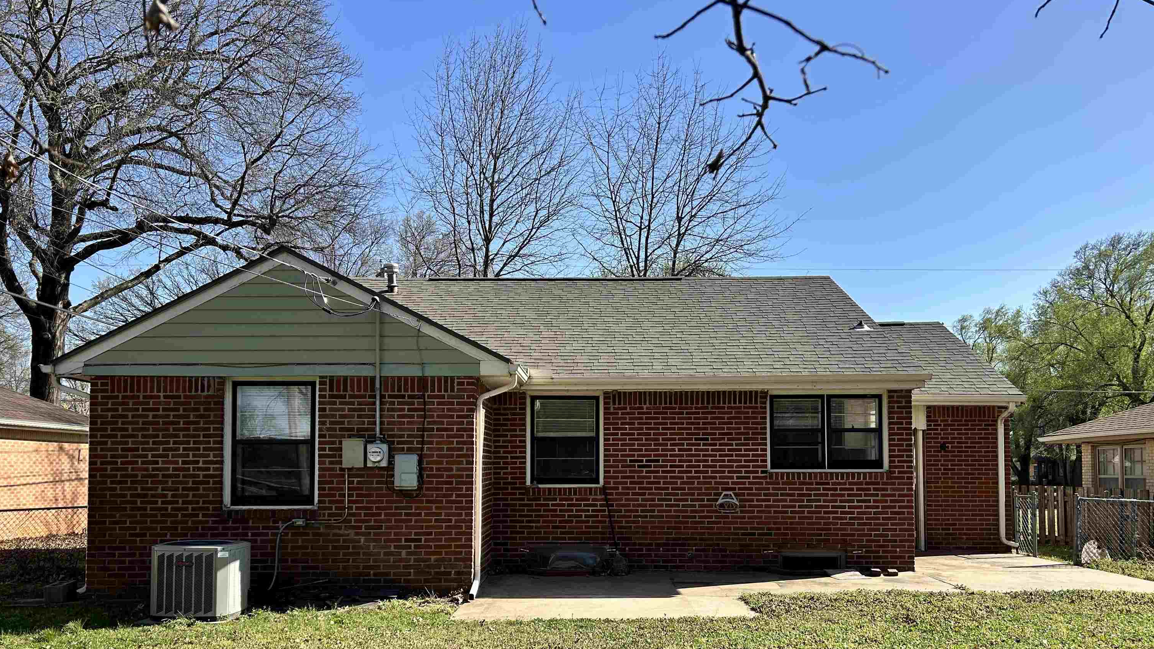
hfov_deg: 66.1
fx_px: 887
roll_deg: +0.2
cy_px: 435
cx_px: 589
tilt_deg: +2.3
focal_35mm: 29
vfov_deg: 39.7
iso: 50
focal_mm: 5.7
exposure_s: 1/2632
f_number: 1.5
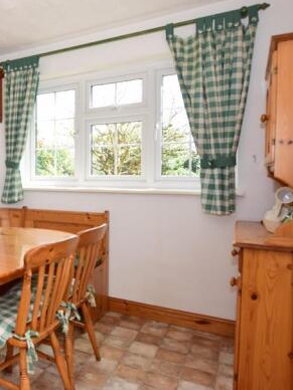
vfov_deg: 65.6
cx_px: -8
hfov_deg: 43.3
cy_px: 181
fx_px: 303
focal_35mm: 27
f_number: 5.6
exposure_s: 1/160
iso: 400
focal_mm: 11
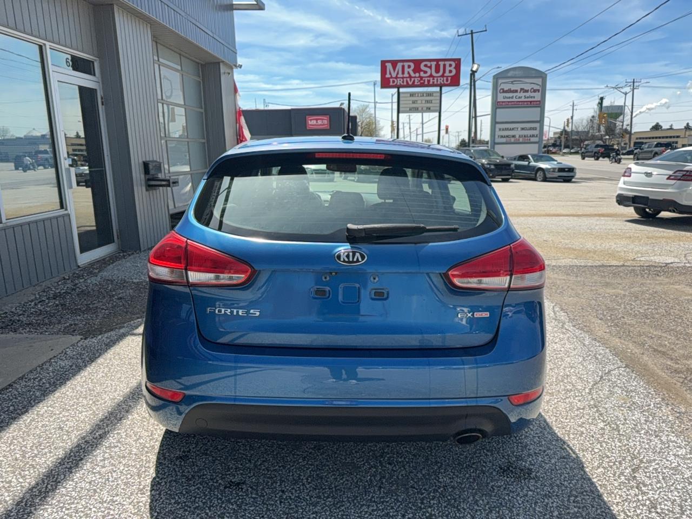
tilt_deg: -12.9
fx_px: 480
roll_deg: +1.8
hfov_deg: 71.6
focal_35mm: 24
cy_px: 260
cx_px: 346
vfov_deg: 56.8
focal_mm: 6.76
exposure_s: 1/3876
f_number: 1.78
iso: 80
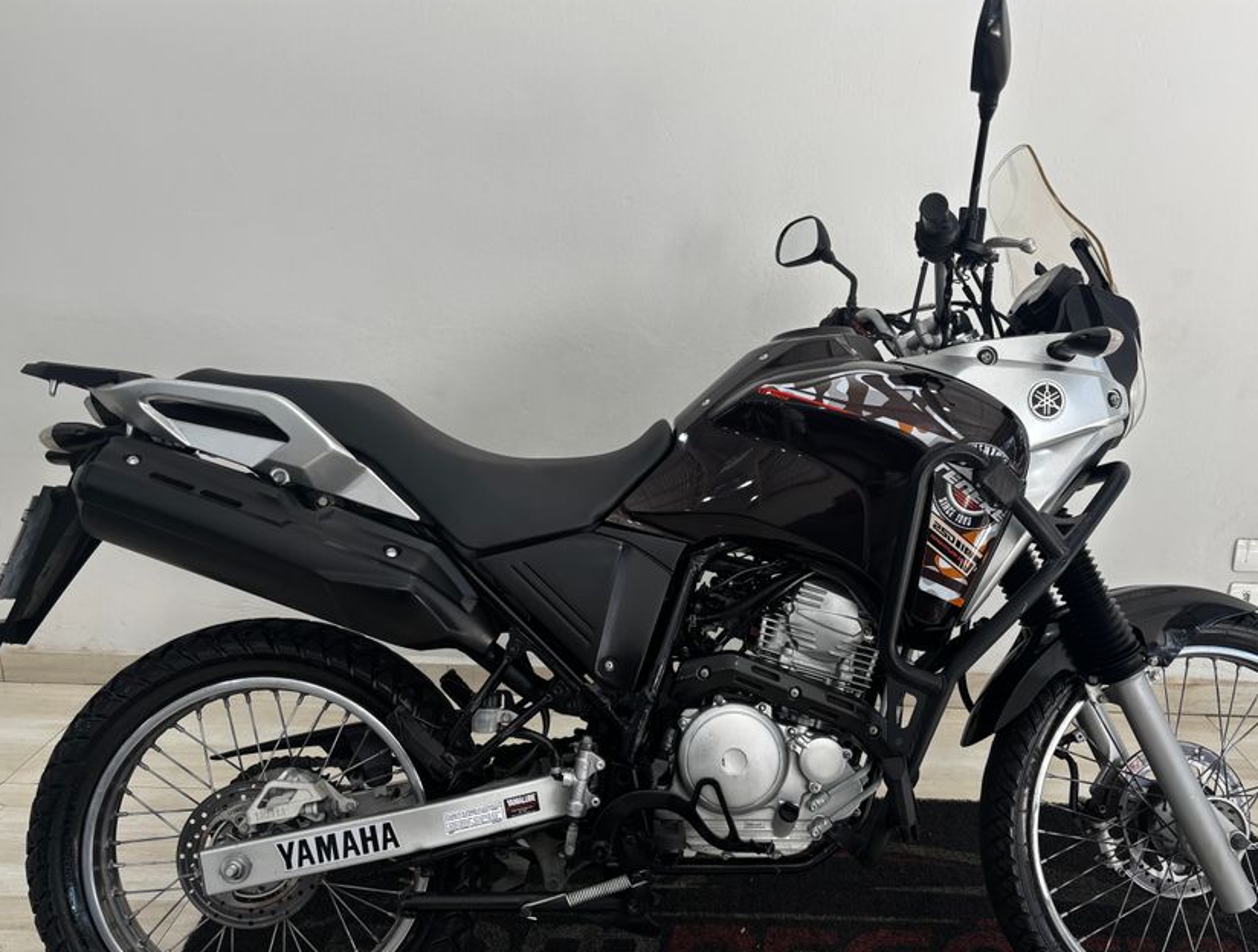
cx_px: 694
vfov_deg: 47.0
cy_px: 511
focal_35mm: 30
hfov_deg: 59.7
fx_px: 1094
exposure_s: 1/120
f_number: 1.6
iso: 40
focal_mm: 5.96
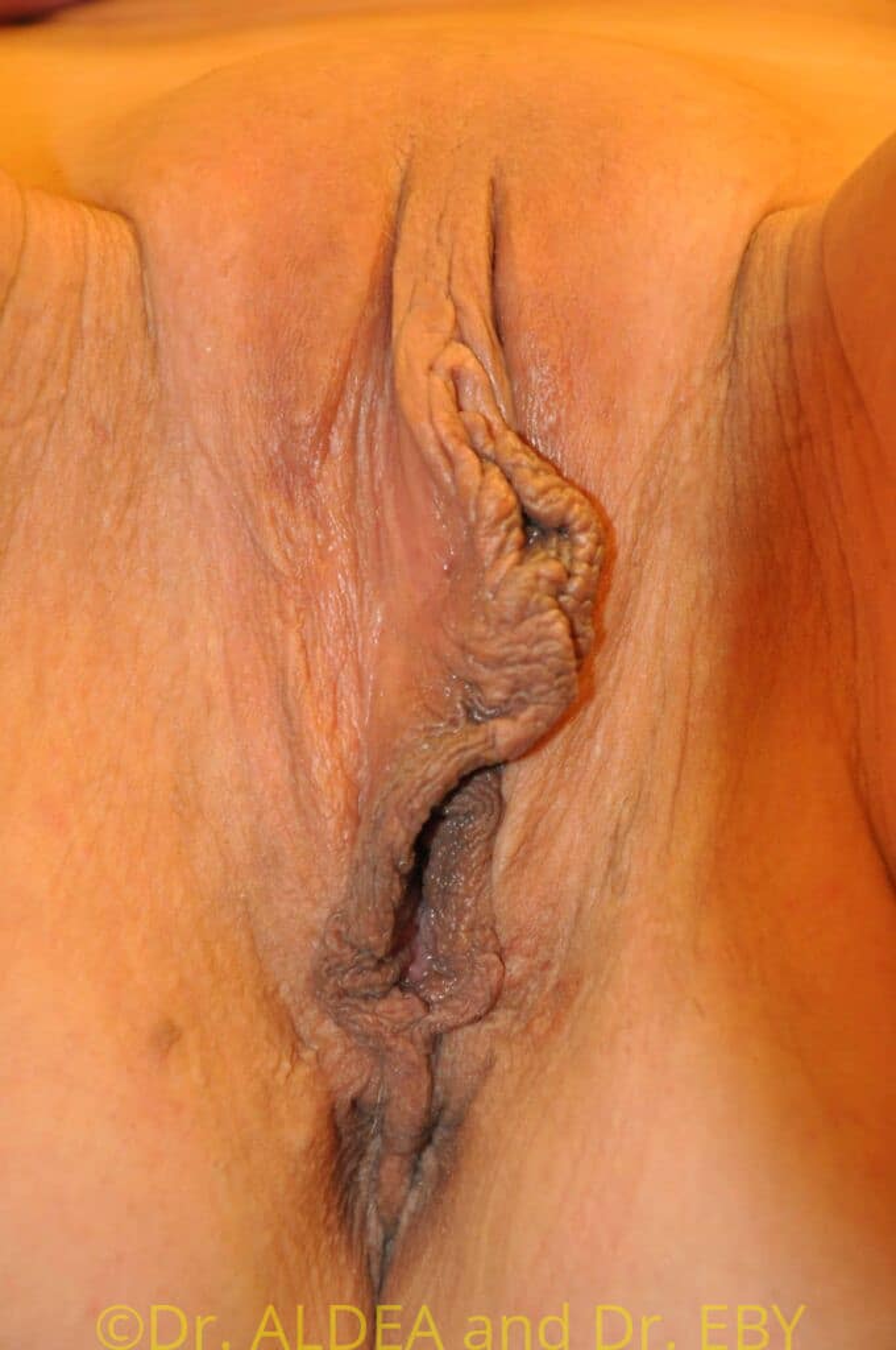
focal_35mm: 99
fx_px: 3706
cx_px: 448
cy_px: 675
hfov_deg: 13.8
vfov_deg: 20.6
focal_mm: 66
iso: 800
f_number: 5.3
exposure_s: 1/60
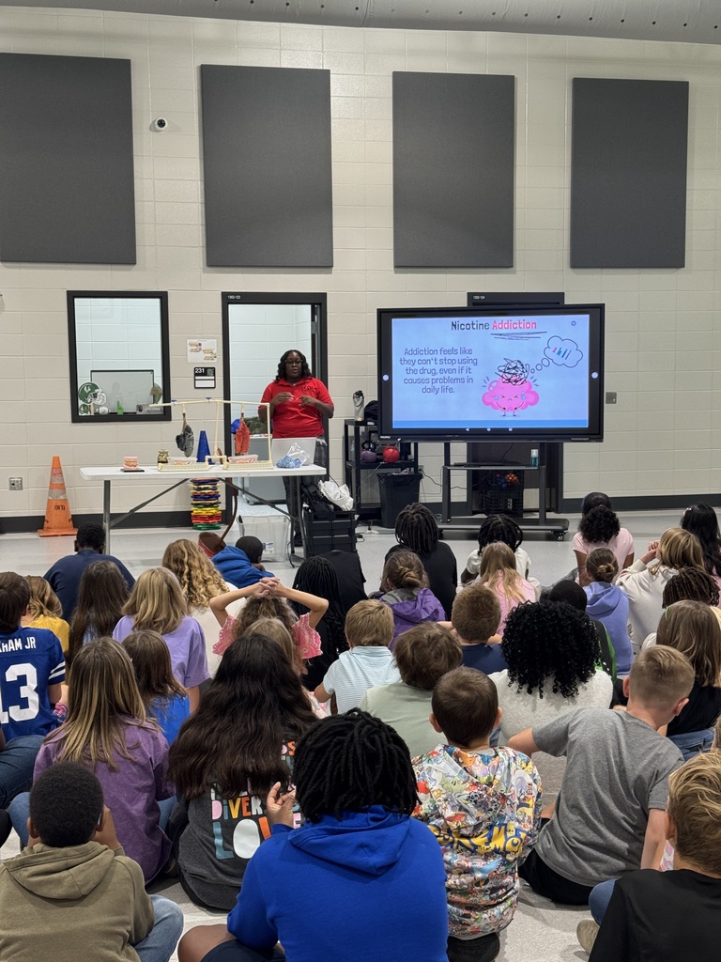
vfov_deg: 39.7
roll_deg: +1.5
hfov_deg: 30.3
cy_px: 481
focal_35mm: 48
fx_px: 1333
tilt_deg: -4.3
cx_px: 360
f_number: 1.78
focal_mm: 6.76
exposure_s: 1/60
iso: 80
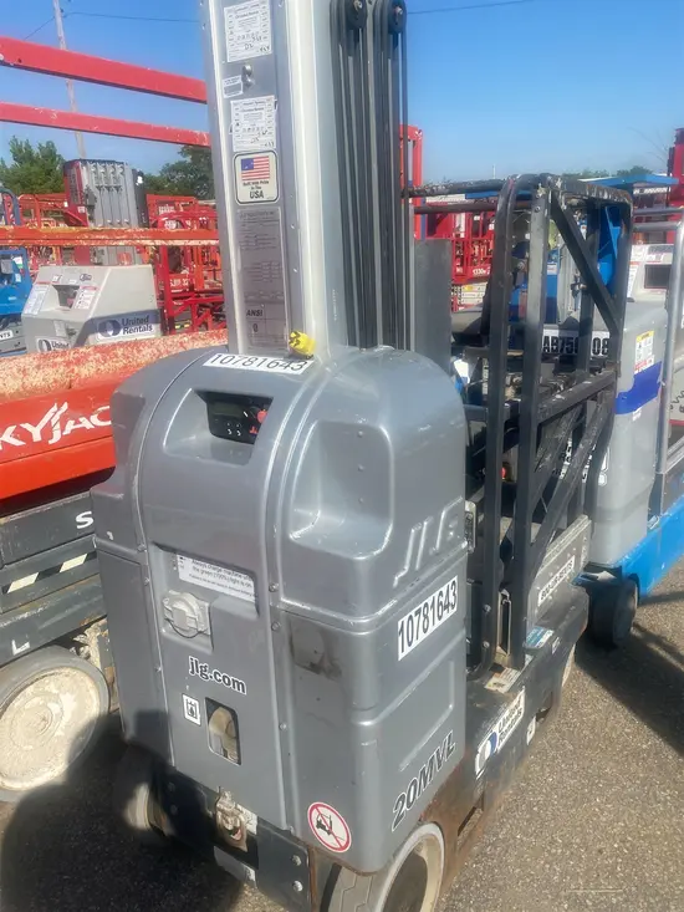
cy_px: 456
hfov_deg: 53.1
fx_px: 685
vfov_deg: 67.3
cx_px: 342
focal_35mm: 26
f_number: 1.8
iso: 32
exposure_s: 1/3731
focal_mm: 4.25
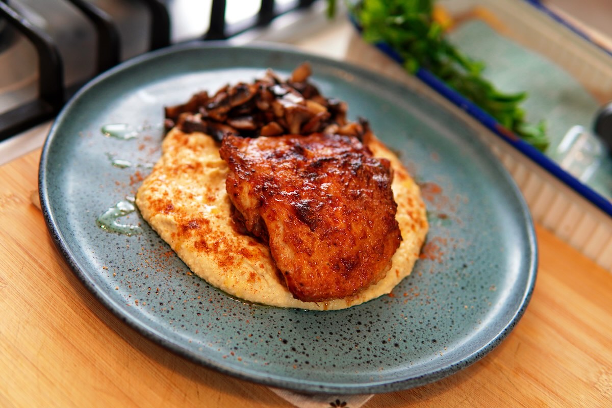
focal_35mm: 45
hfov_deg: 43.6
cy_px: 204
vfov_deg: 29.9
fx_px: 765
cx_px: 306
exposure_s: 1/250
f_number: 2
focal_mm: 30
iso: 200
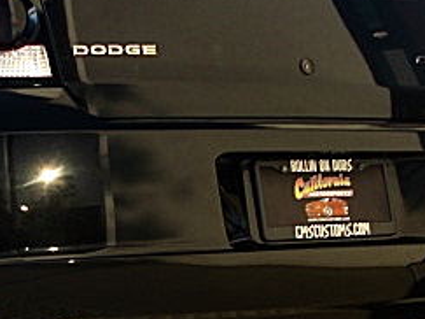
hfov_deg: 20.2
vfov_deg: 15.4
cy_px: 254
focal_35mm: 95
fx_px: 1166
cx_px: 40
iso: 50
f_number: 2.8
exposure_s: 1/200
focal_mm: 6.3
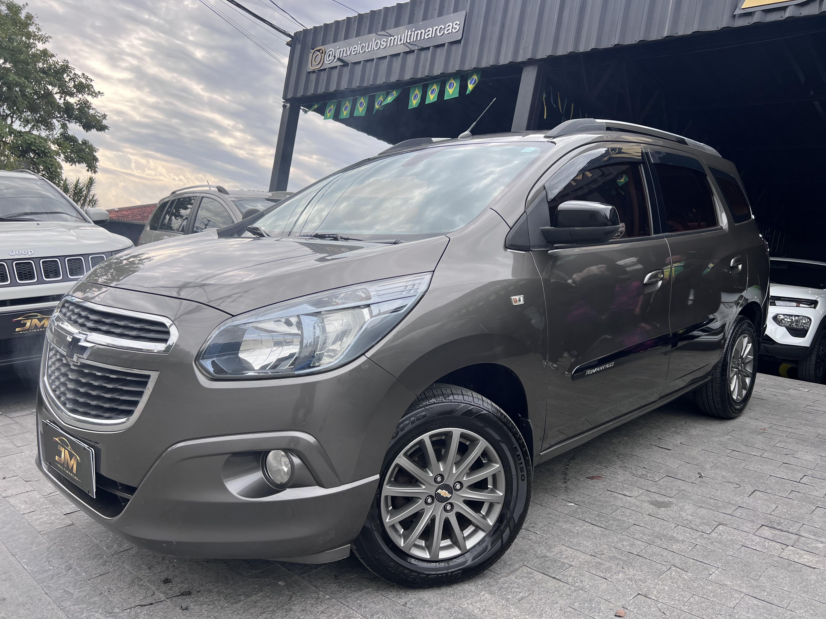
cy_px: 311
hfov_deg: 65.3
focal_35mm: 27
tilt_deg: -1.1
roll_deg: -10.3
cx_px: 418
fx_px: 644
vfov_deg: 51.4
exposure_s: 1/840
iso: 50
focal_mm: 5.7
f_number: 1.5
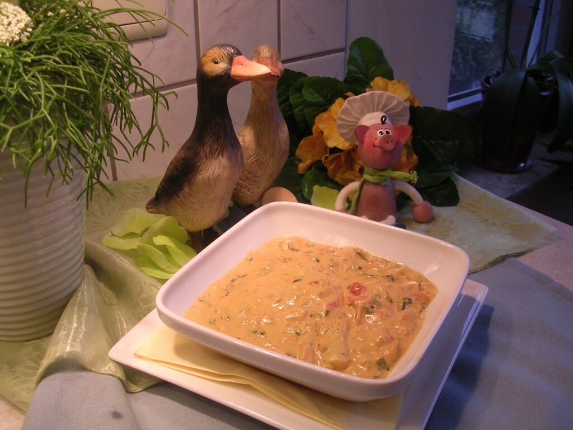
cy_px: 215
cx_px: 286
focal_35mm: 38
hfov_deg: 49.0
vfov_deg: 37.7
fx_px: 629
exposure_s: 1/38.6
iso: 100
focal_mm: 5.8
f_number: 2.8
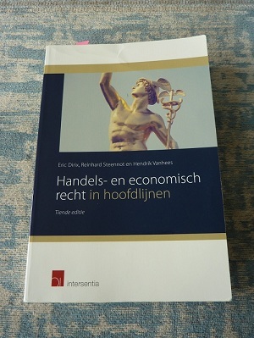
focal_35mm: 29
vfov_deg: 61.6
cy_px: 169
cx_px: 127
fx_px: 283
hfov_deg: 48.3
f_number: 3.4
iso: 100
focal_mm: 4.7
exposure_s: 1/30
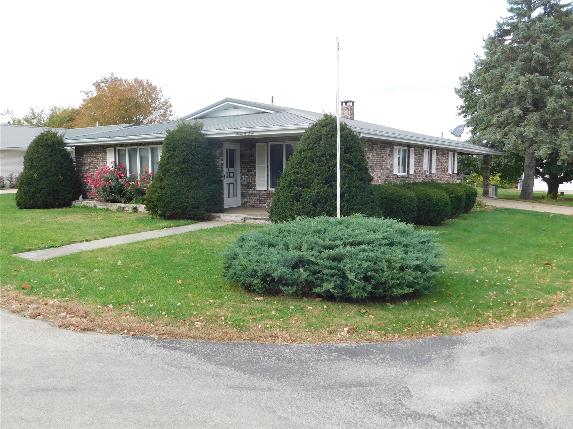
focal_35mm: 30
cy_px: 214
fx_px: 497
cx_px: 286
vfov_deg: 46.8
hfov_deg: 60.0
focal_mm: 5.3
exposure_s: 1/250
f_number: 3.2
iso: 125
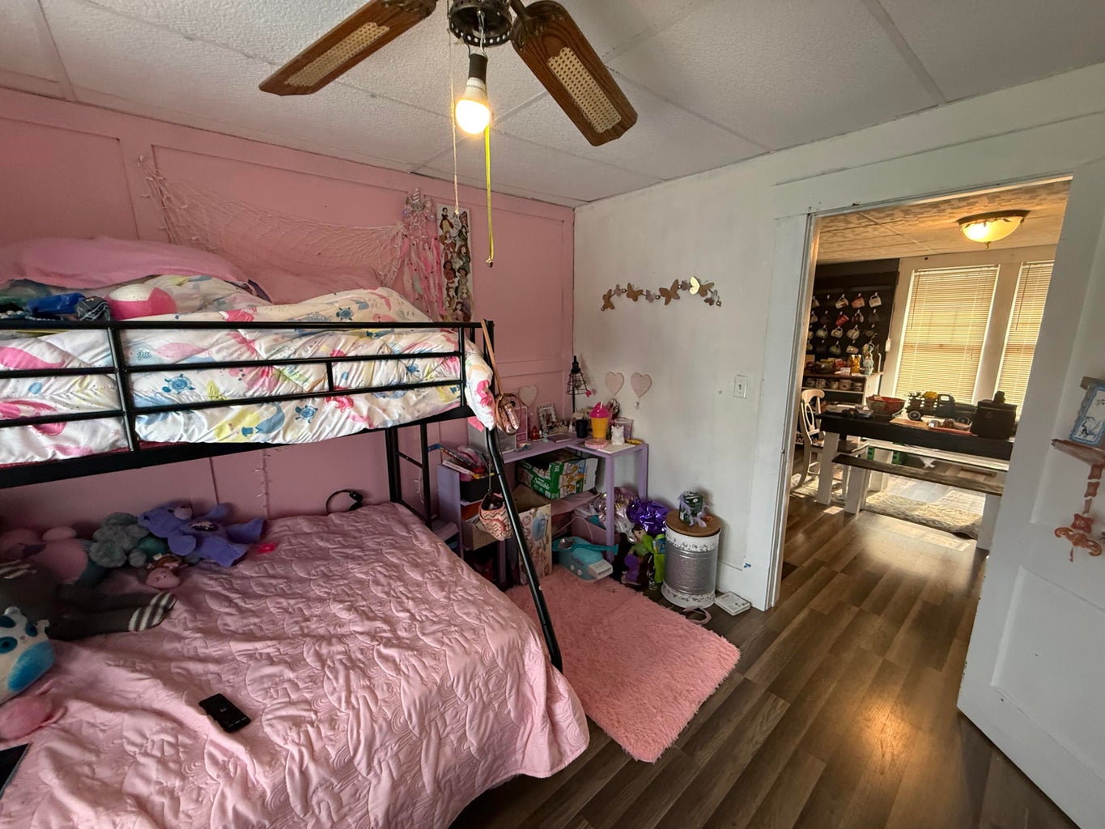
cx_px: 552
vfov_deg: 85.7
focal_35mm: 14
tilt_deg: -10.8
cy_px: 414
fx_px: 447
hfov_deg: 102.1
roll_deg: -0.5
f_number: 2.2
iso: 400
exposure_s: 1/60
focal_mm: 2.22
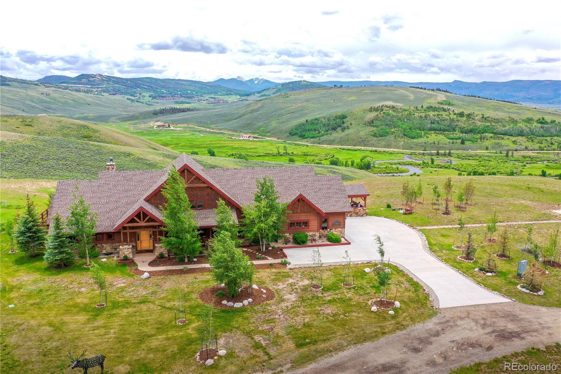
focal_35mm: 28
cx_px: 280
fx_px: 436
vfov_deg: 46.4
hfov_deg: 65.5
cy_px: 187
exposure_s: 1/80
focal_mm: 10.26
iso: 100
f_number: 4
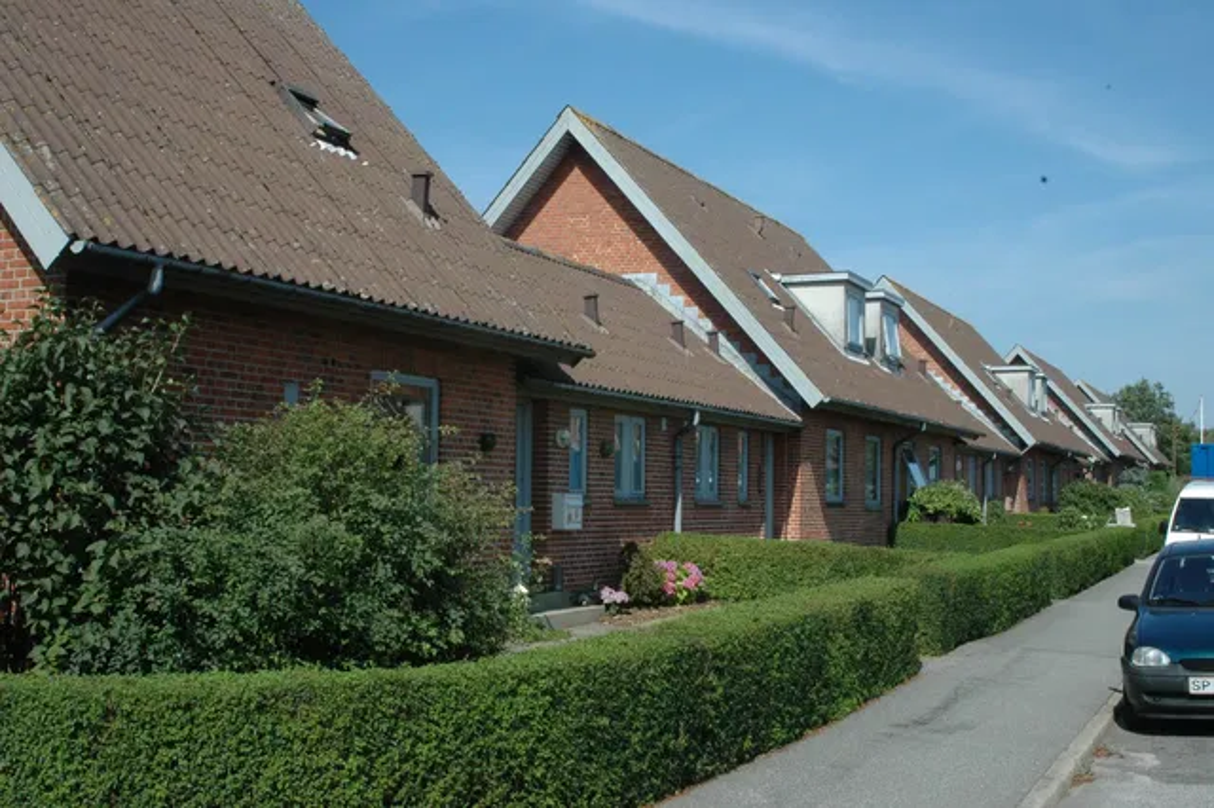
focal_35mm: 42
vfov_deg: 31.9
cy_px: 404
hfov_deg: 46.4
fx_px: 1416
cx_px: 607
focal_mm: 28
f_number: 16
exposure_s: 1/125
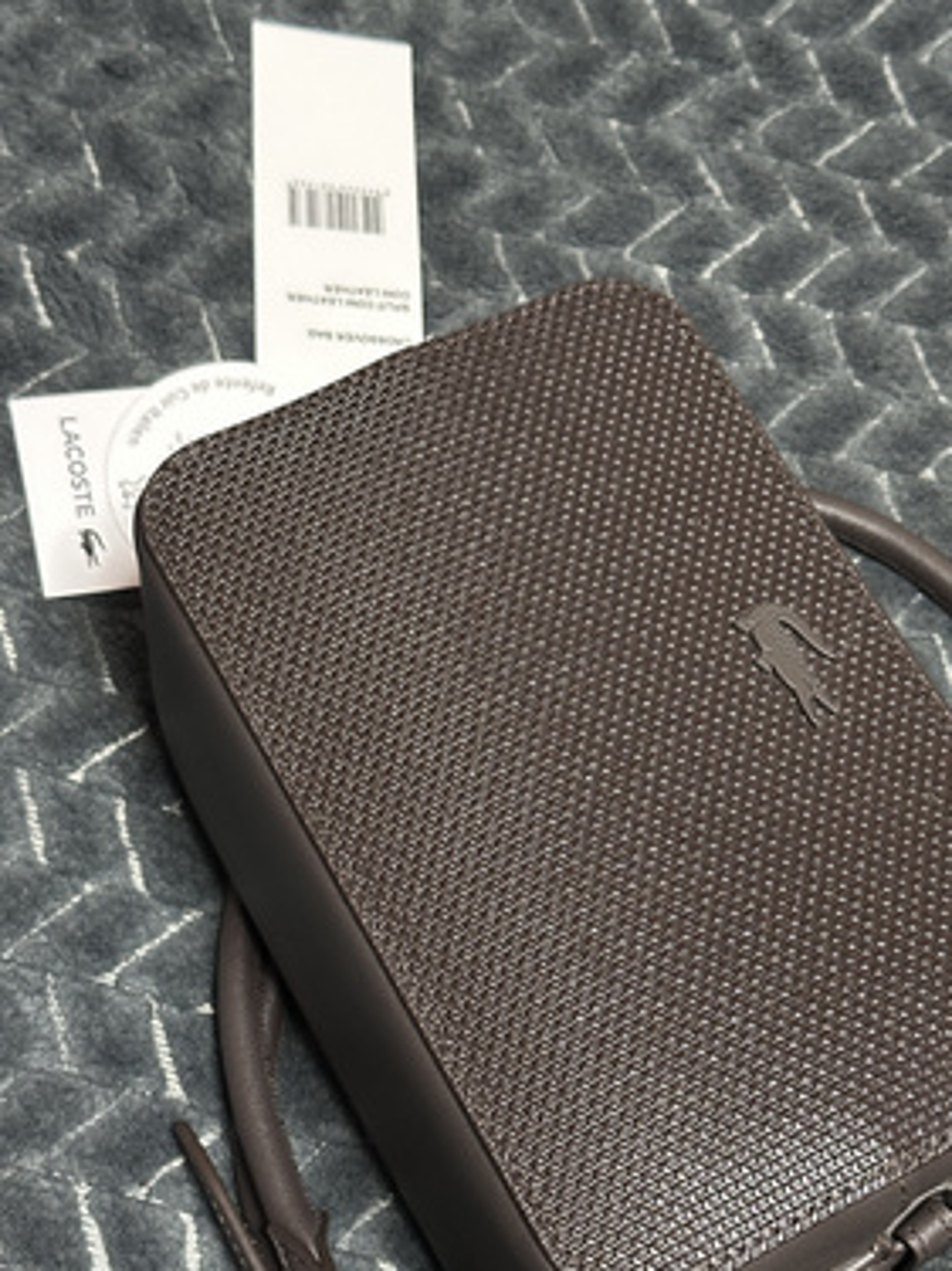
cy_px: 773
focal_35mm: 64
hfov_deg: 22.9
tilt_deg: -63.4
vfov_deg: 30.2
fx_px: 2348
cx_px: 608
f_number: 1.78
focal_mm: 6.86
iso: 400
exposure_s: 1/40
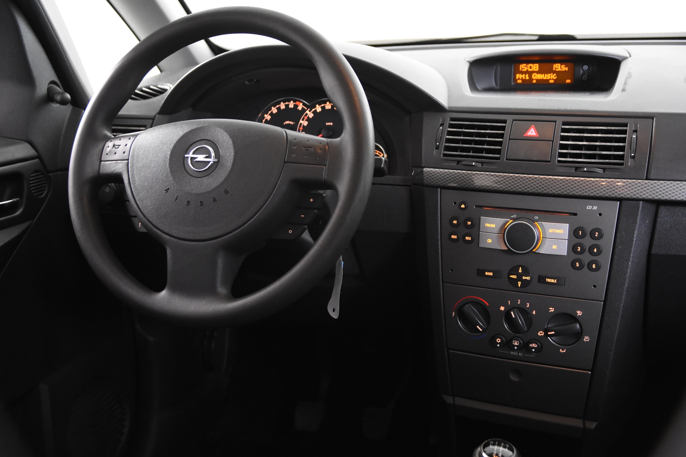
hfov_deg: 42.3
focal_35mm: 46
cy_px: 228
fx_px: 886
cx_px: 343
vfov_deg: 28.9
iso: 4000
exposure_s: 1/50
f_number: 3.3
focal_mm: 31
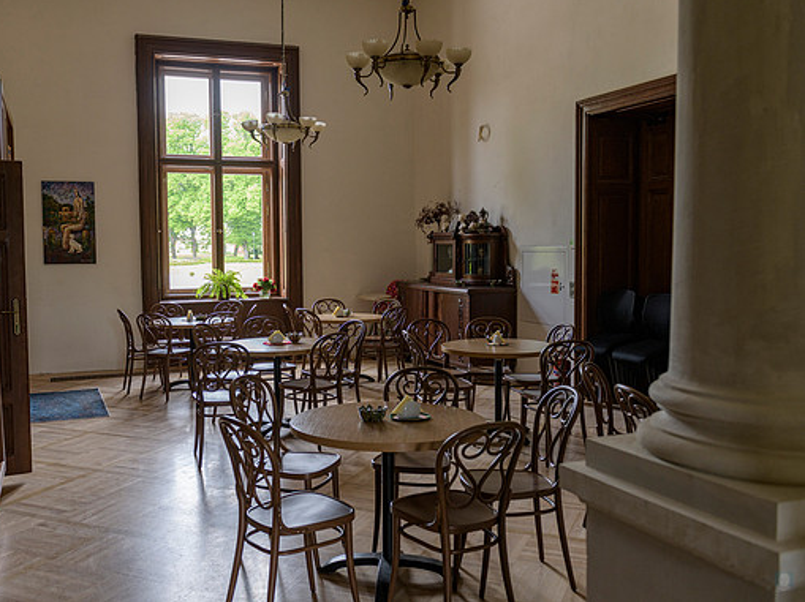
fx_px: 790
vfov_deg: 41.7
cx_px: 348
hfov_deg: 53.8
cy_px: 298
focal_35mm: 34
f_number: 4.5
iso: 360
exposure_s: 1/60
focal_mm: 31
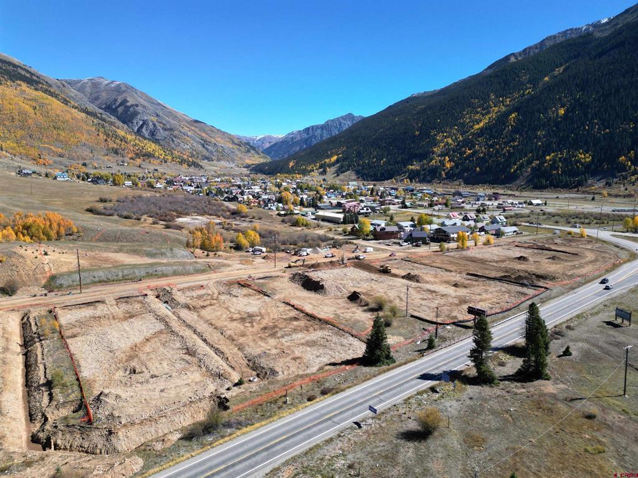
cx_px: 319
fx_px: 442
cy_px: 239
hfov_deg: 71.6
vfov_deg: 56.8
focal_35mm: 24
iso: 100
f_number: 1.7
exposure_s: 1/50
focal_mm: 6.72
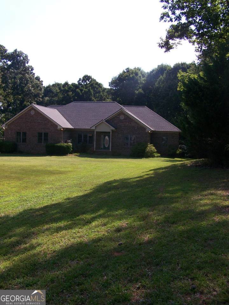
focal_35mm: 38
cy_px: 152
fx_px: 335
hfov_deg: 37.7
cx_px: 114
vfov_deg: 49.0
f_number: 4
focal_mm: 6.3
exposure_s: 1/500
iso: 80
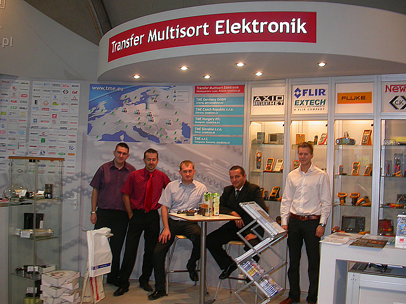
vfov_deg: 37.7
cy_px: 152
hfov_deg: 49.0
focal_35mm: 38
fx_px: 446
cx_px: 203
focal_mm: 7.85
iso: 100
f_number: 2.6
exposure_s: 1/30
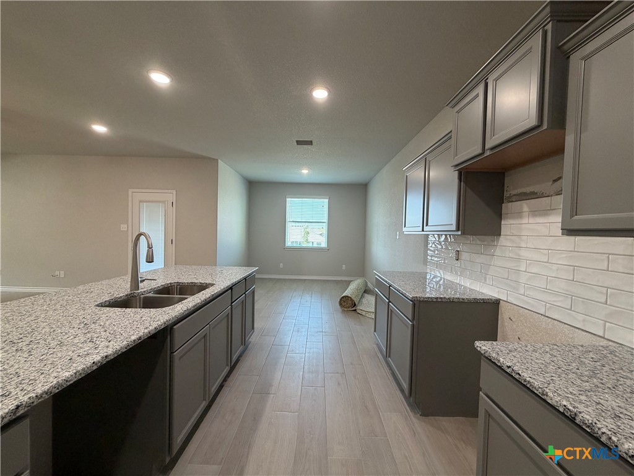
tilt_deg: -0.7
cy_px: 238
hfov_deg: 102.1
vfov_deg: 85.7
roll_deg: -1.0
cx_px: 317
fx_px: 256
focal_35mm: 14
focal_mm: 2.22
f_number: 2.2
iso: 160
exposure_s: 1/60
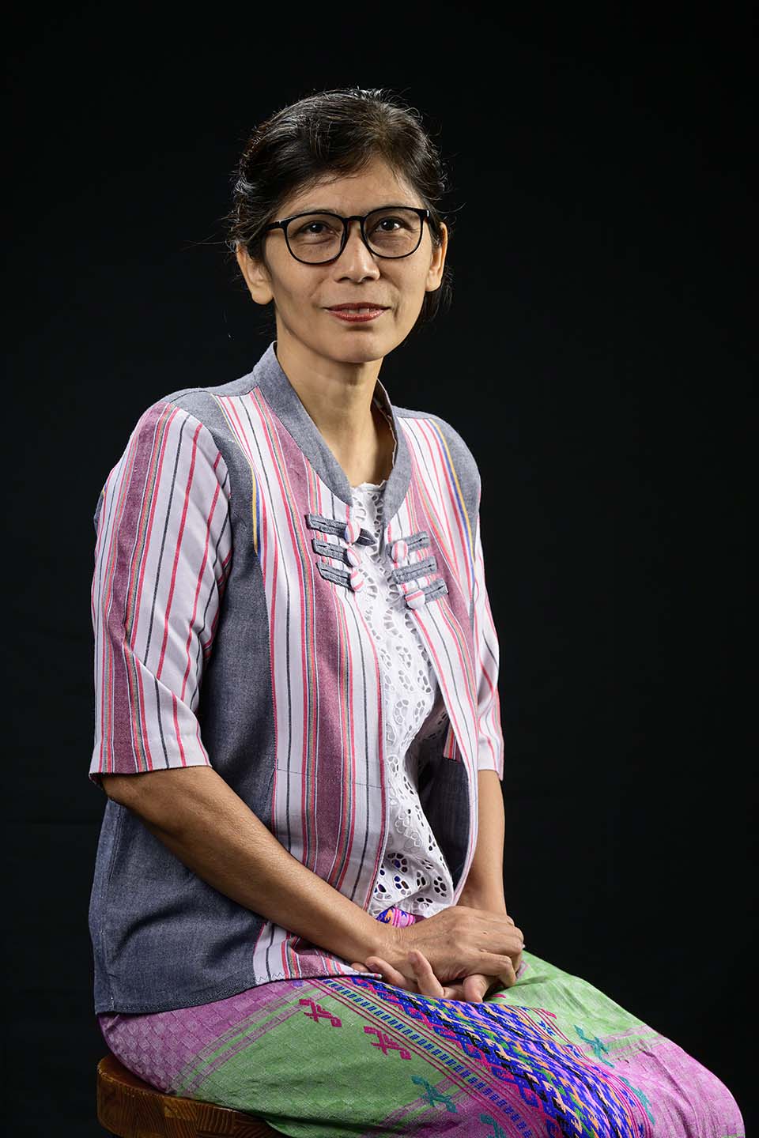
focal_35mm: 85
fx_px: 2688
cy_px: 569
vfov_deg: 23.9
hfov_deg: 16.1
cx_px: 380
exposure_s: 1/200
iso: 400
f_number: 8
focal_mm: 85
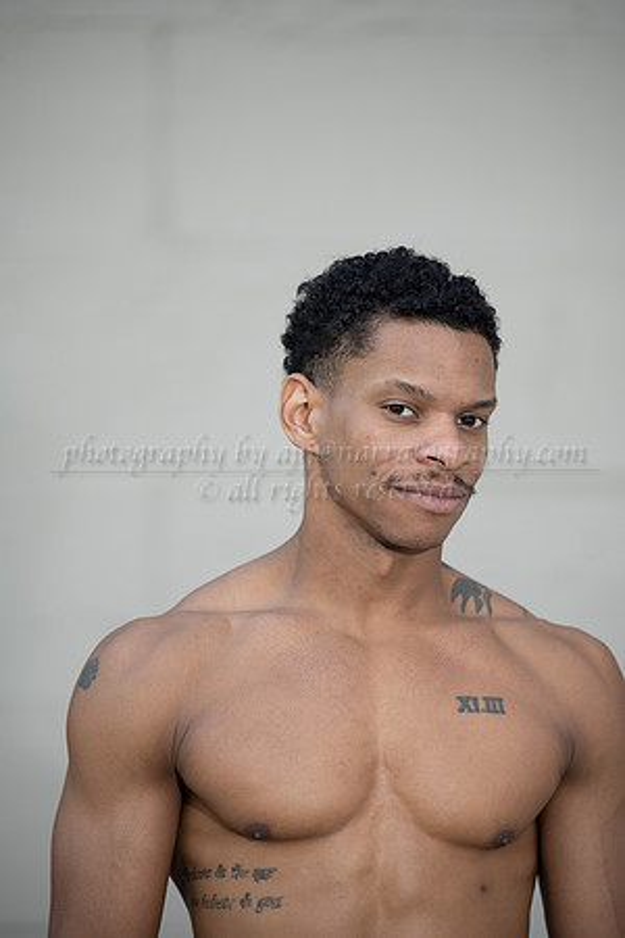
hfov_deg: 9.8
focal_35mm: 140
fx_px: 3646
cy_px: 469
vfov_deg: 14.7
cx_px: 312
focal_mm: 140
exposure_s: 1/800
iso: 200
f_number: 2.8
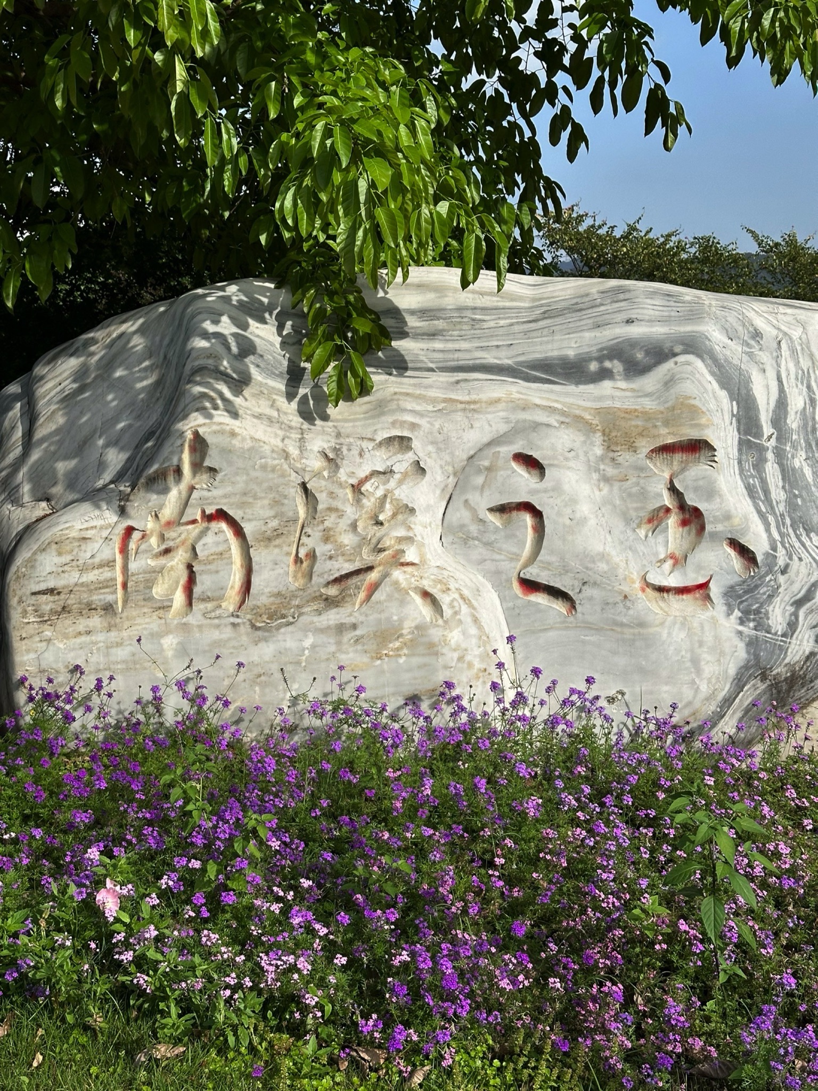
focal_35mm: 48
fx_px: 1512
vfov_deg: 39.7
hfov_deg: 30.3
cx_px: 409
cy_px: 546
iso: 64
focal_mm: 6.86
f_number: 1.78
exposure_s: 1/5882
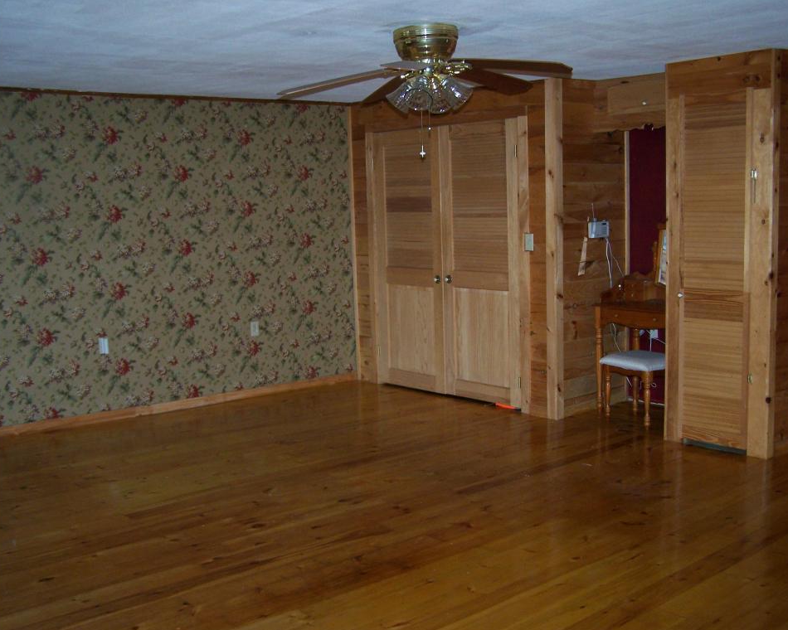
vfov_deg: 37.3
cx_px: 414
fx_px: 933
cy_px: 317
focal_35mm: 40
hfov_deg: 45.8
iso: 160
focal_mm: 6.3
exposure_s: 1/60
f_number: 2.8
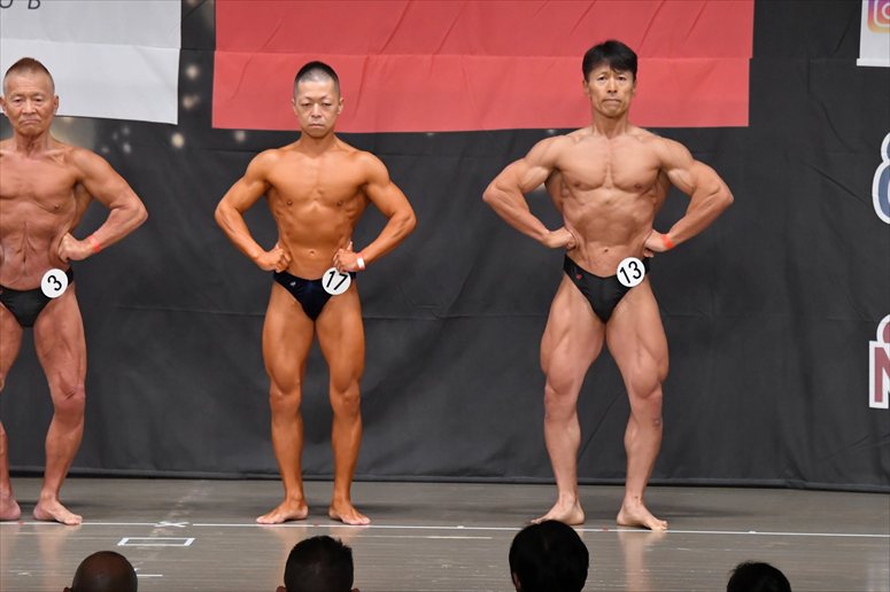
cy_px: 296
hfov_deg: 9.5
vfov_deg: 6.3
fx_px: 5362
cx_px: 445
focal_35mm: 217
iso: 5000
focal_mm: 145
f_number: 5.6
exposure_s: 1/400
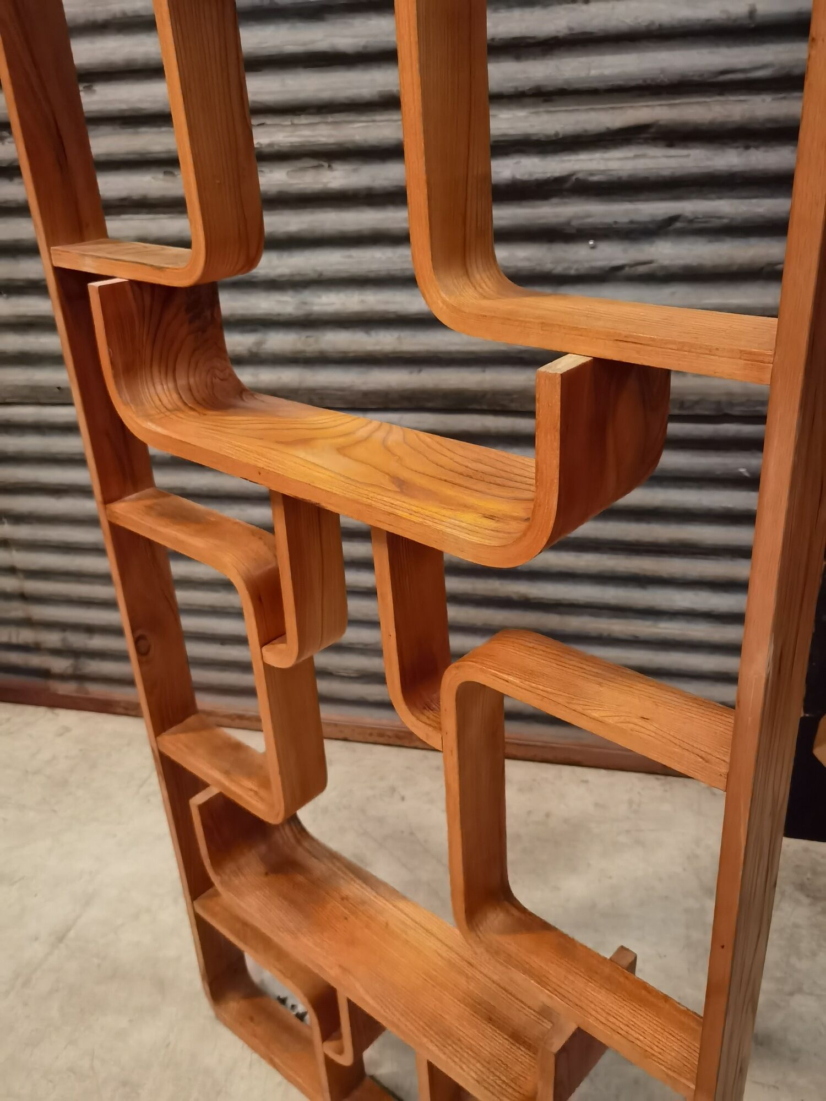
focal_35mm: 29
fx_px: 923
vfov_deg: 61.7
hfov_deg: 48.2
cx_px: 413
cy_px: 550
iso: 2000
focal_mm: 6.71
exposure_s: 1/100
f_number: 1.9
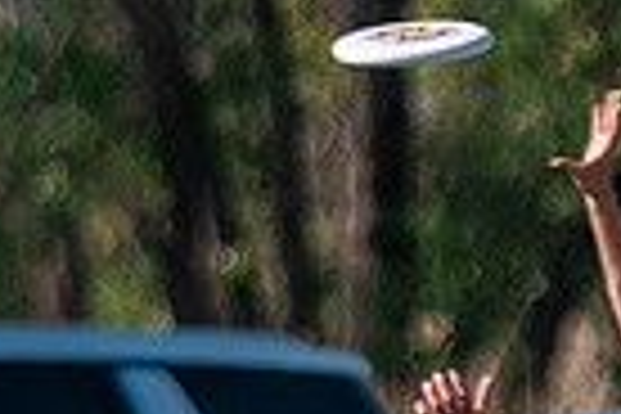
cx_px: 706
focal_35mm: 1541
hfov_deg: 1.3
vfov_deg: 0.9
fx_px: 26580
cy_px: 560
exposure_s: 1/32000
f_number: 2.8
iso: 1000
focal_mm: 200
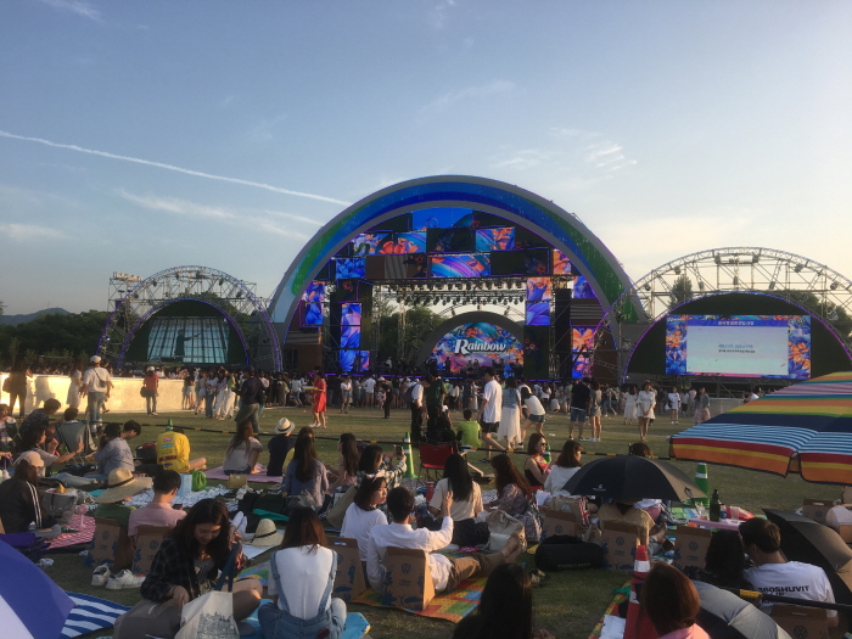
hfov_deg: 61.7
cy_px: 320
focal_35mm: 29
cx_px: 426
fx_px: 714
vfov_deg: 48.2
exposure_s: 1/530
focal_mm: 4.15
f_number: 2.2
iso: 25
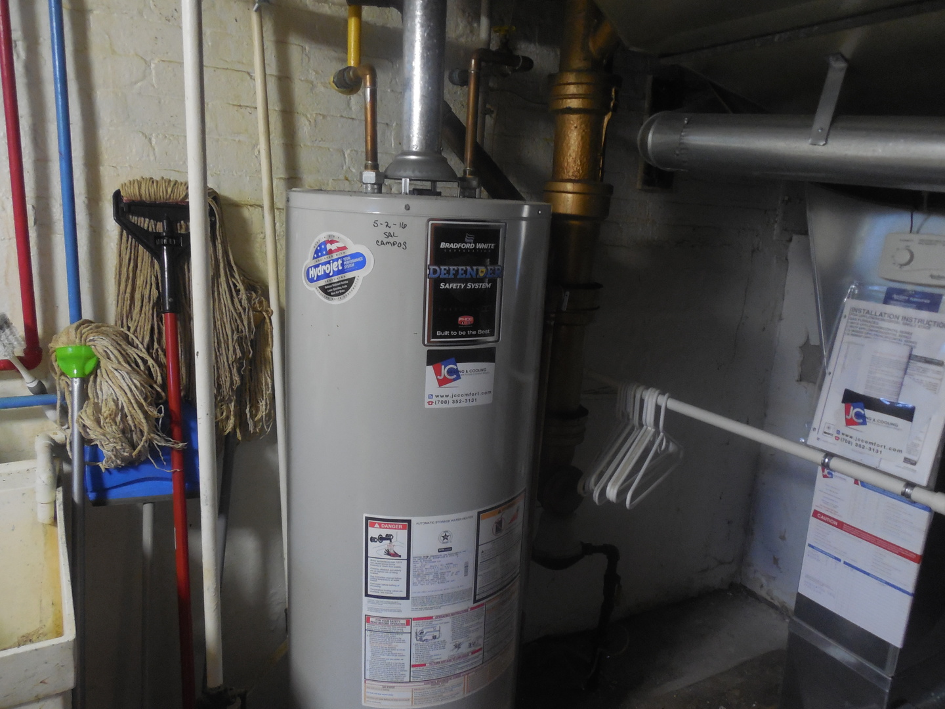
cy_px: 354
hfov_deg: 69.4
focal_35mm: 25
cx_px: 472
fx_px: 682
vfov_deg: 54.9
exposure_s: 1/6
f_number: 3.3
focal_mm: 4.5
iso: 400
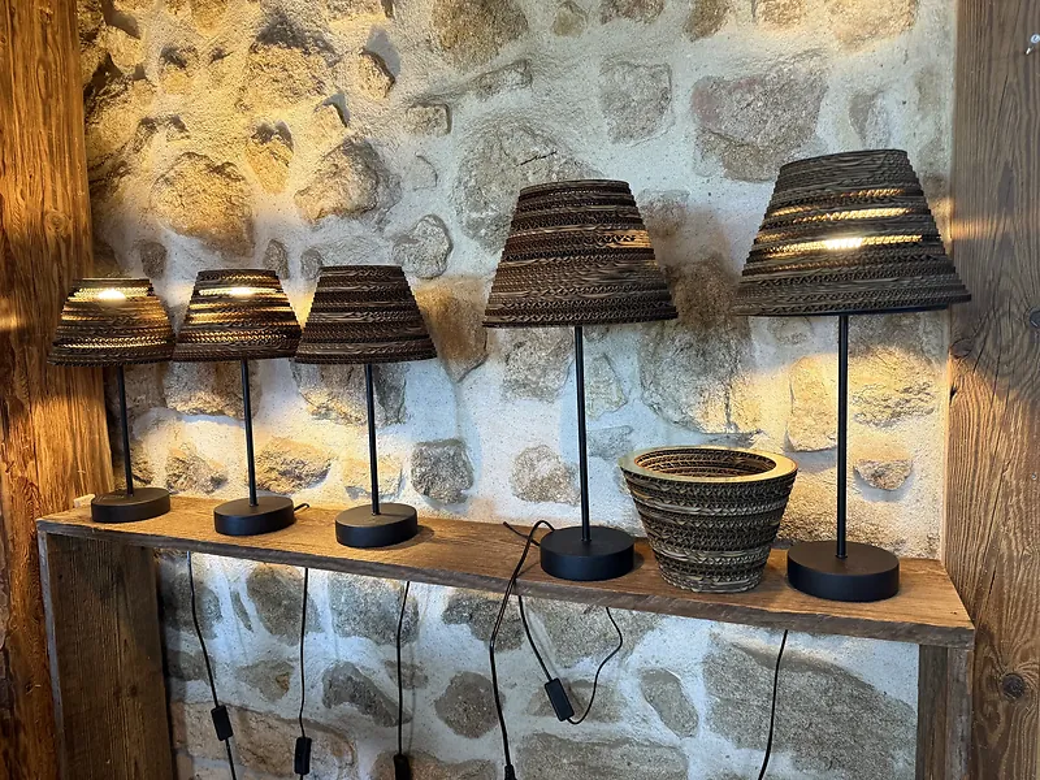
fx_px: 721
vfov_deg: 56.8
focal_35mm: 24
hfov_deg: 71.6
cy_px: 390
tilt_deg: -5.4
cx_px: 520
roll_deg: +1.3
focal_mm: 6.76
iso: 250
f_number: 1.78
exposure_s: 1/50
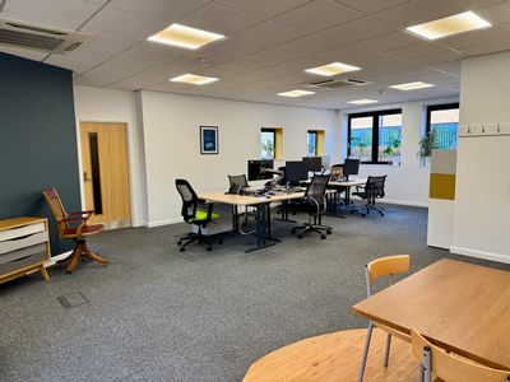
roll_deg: +1.0
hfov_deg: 71.6
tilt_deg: -6.4
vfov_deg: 56.8
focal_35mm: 24
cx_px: 255
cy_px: 191
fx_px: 354
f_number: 1.78
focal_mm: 6.76
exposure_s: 1/100
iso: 125
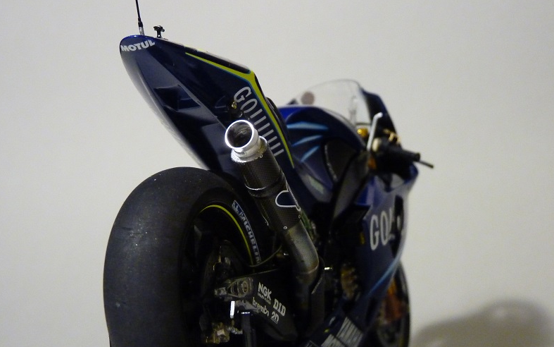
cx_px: 278
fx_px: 1057
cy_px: 174
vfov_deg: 18.6
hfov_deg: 29.4
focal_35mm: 70
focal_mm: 11.5
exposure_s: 1/13
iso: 800
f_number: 3.4
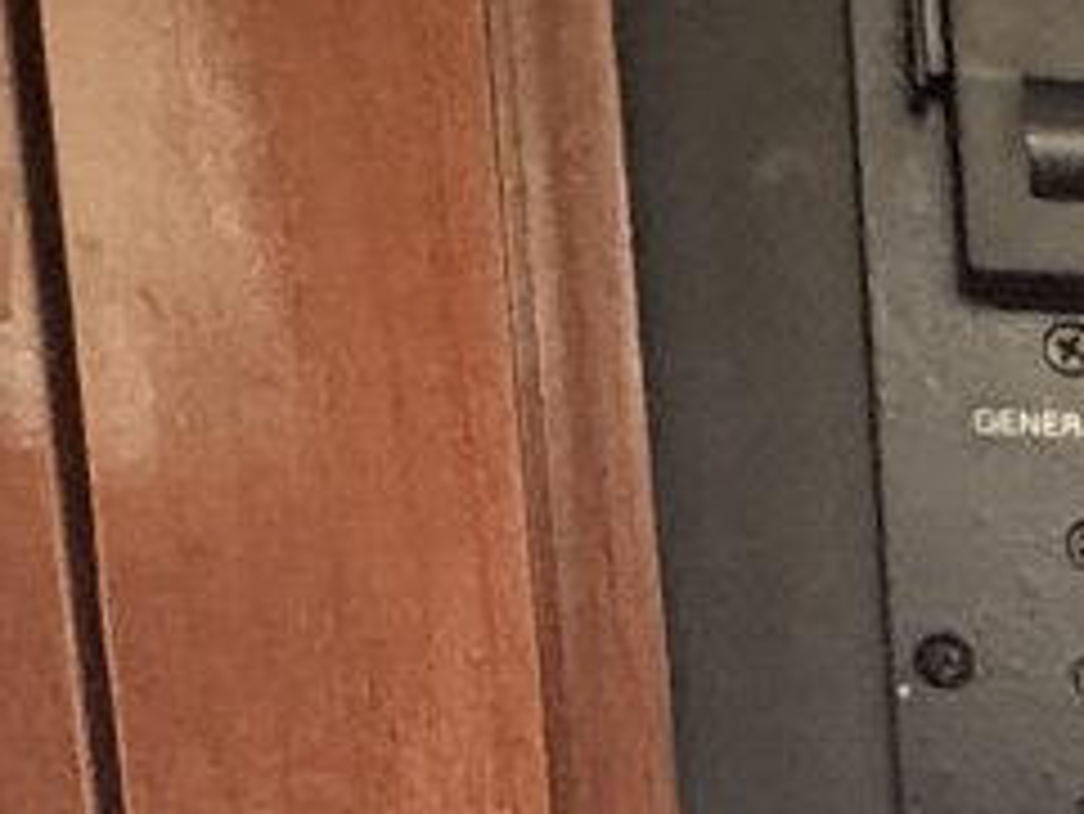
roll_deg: -1.7
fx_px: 2914
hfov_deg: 16.5
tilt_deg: -11.0
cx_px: 2114
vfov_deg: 14.5
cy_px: 1318
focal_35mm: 93
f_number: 2.2
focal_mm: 2.22
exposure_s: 1/30
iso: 1250
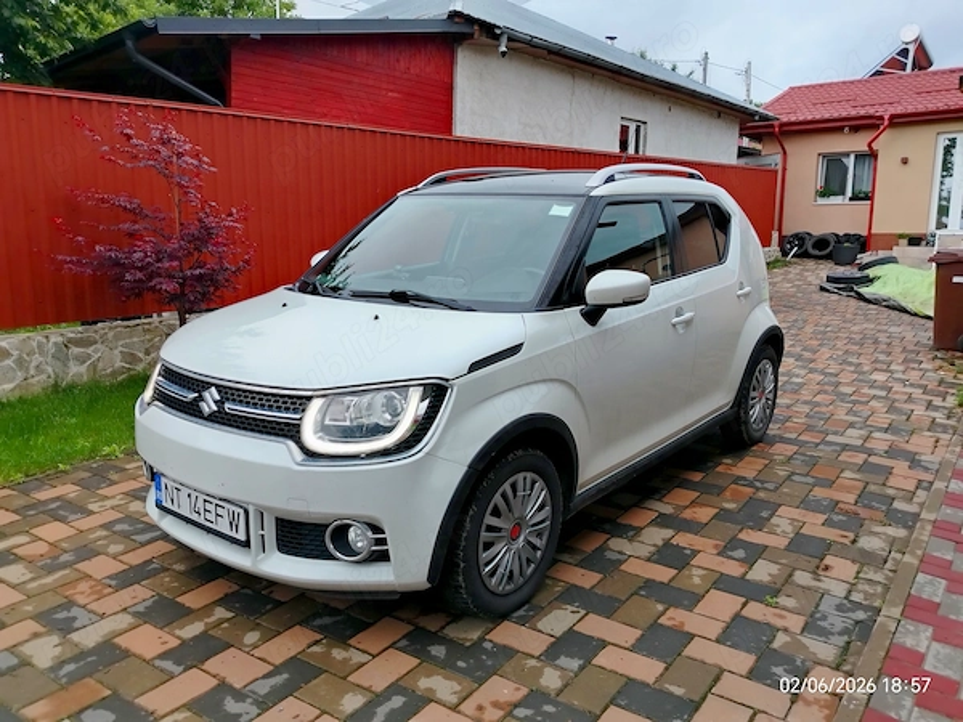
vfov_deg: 49.7
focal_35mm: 28
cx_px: 482
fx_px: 779
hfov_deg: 63.4
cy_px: 361
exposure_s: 1/50
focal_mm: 5.25
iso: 143
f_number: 1.75
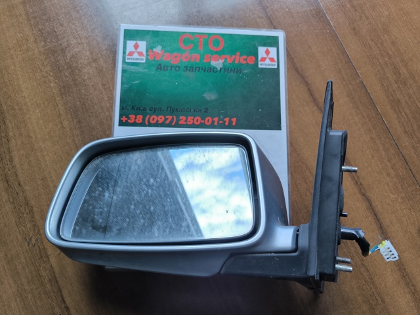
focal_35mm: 24
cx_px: 210
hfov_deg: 71.6
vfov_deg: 56.8
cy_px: 158
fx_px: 291
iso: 125
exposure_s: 1/100
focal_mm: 6.92
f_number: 1.9
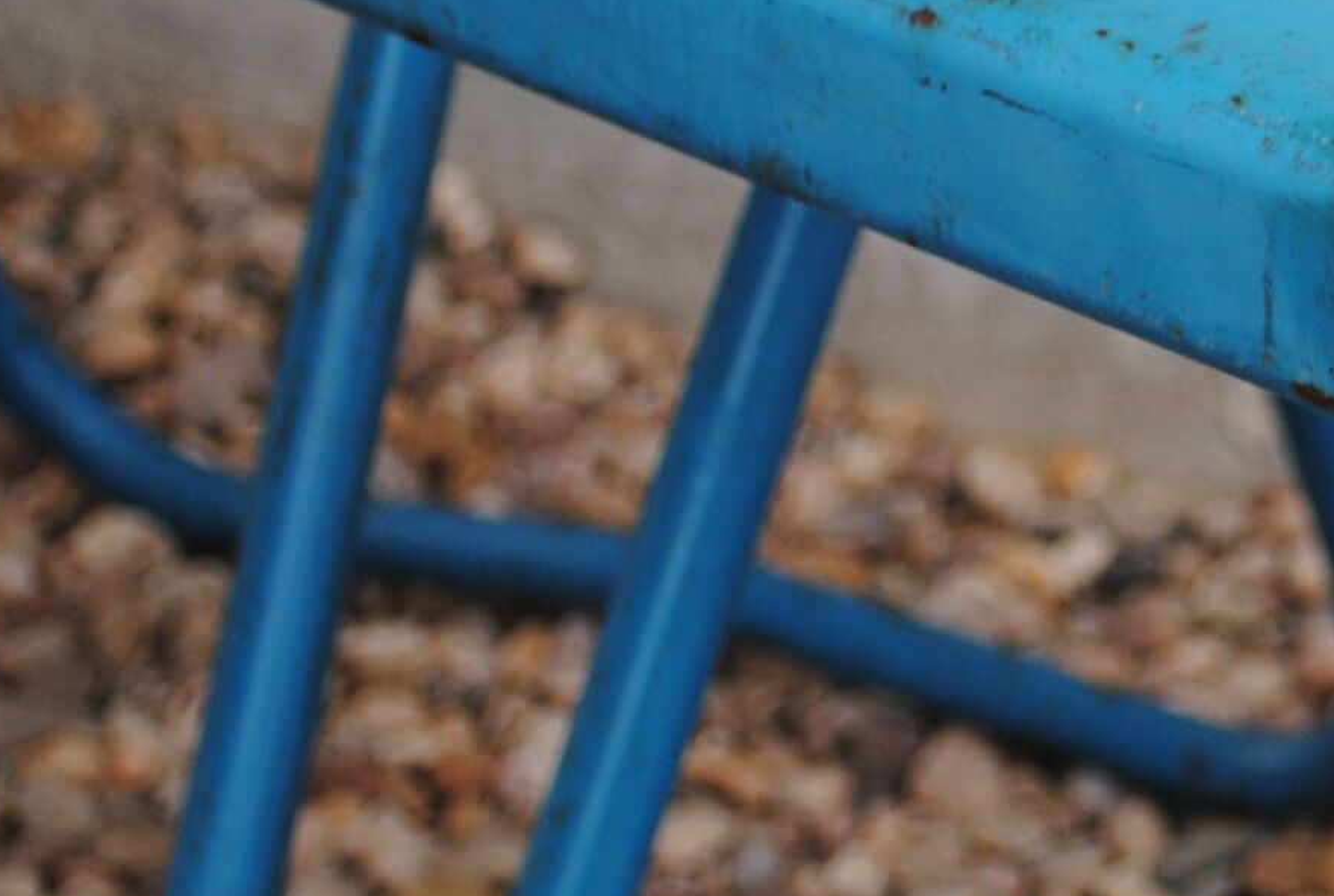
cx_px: 1931
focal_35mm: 207
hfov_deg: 9.7
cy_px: 59
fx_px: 7689
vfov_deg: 6.7
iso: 200
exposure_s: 1/40
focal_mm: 42
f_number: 5.3
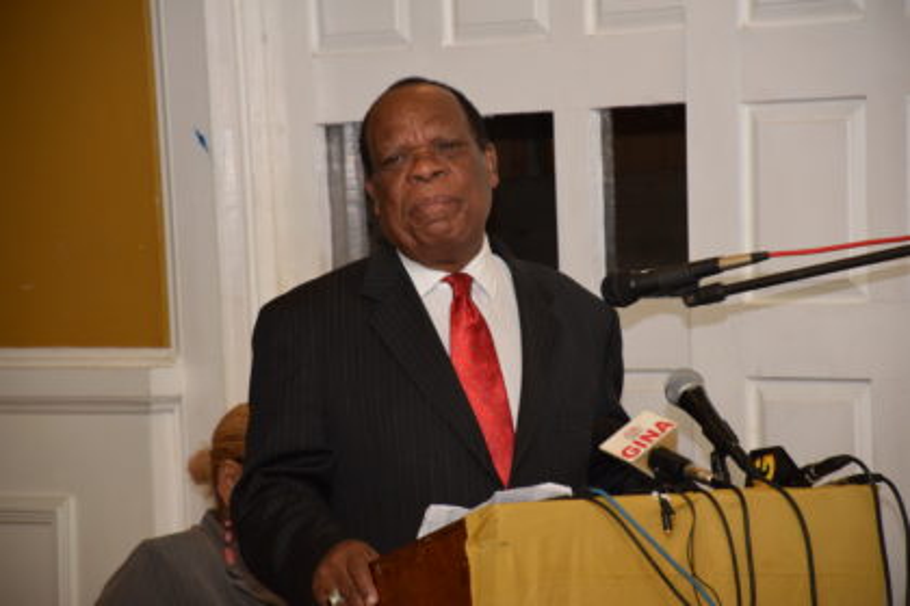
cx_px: 455
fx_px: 5308
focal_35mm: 210
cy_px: 303
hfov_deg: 9.8
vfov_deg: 6.5
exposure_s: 1/200
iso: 800
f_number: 5.6
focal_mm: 140
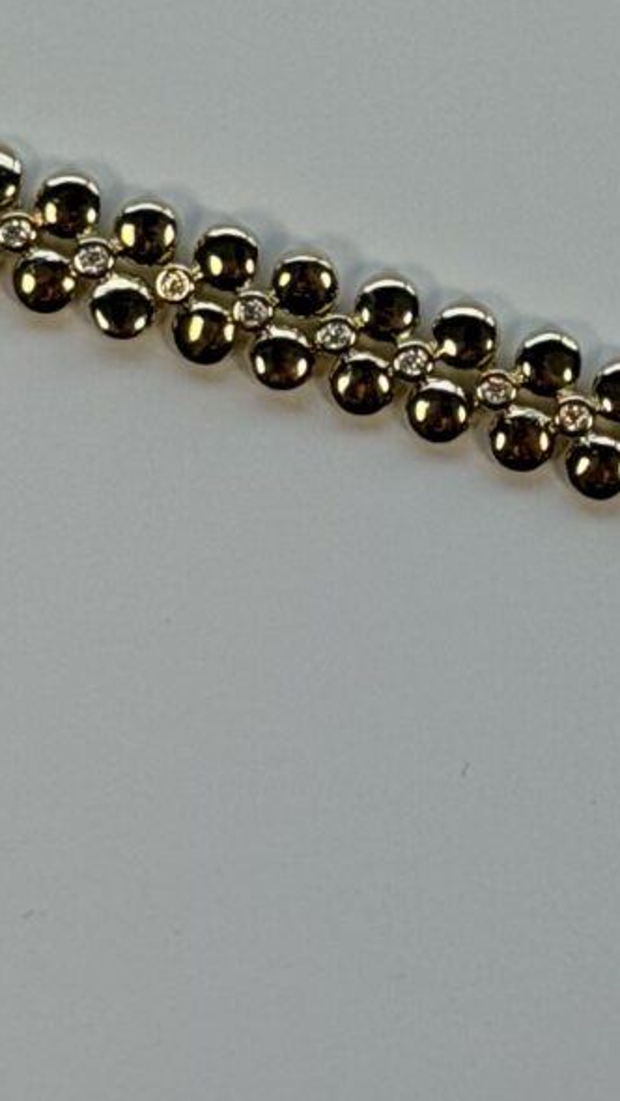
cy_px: 192
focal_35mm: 227
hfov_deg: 5.4
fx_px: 6633
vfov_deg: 9.5
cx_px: 415
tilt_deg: -88.6
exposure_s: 1/286
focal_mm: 6.76
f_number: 1.78
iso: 64
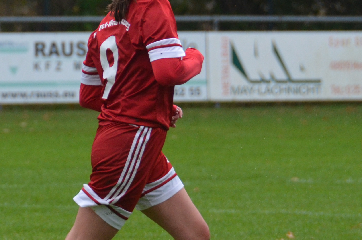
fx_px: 9131
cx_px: 88
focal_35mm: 910
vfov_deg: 1.5
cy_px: 89
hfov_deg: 2.3
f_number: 5.6
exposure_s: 1/1000
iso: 800
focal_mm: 200
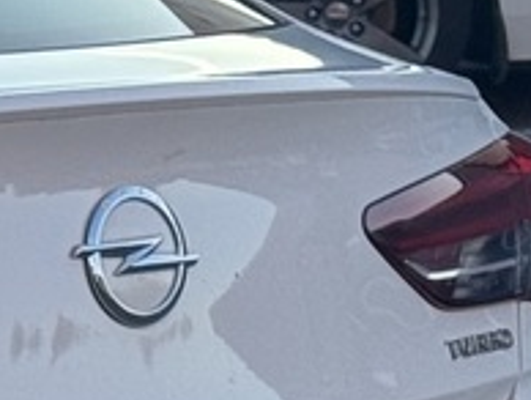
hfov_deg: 5.3
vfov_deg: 4.2
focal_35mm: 356
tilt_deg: -11.2
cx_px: -1015
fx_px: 5468
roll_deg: -0.6
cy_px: 534
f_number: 1.78
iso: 64
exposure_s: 1/822
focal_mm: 6.76
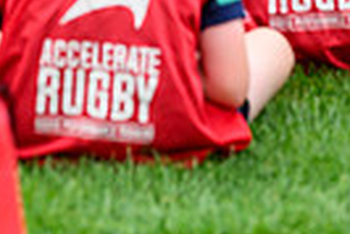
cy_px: -321
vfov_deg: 2.5
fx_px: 5256
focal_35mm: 540
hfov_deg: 3.8
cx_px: 184
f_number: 5.6
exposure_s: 1/1000
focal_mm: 160
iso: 500
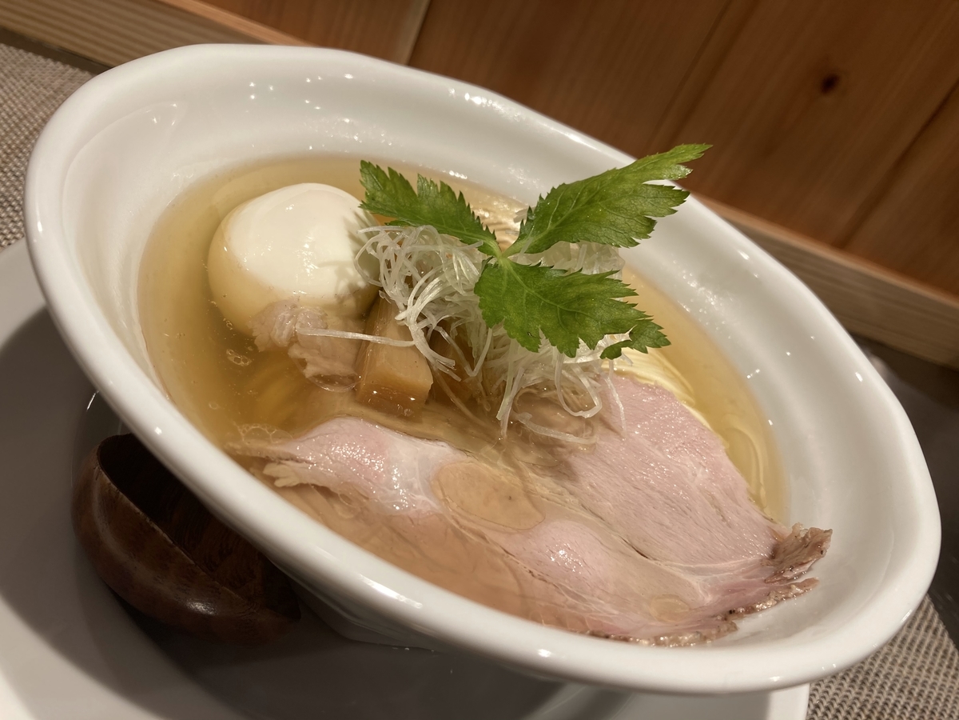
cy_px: 360
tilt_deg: -34.0
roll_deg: -27.1
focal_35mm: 28
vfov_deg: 49.7
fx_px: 776
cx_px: 480
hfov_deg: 63.4
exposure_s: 1/100
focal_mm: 3.99
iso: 40
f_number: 1.8
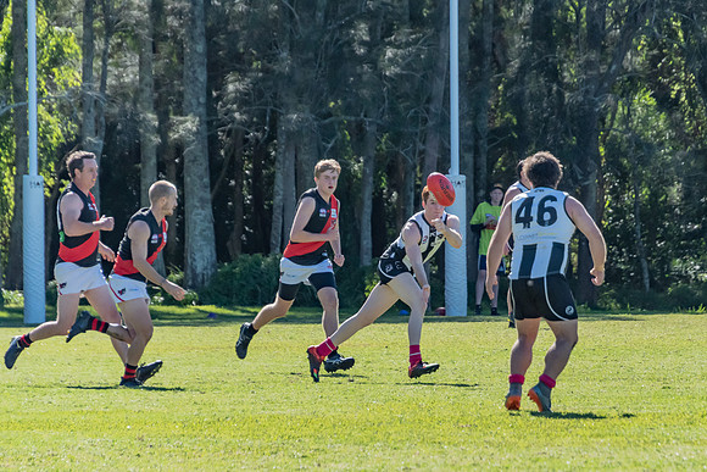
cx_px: 436
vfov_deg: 3.3
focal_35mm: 413
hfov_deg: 5.0
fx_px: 8111
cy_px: 291
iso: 800
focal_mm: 220
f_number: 6.3
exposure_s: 1/3200
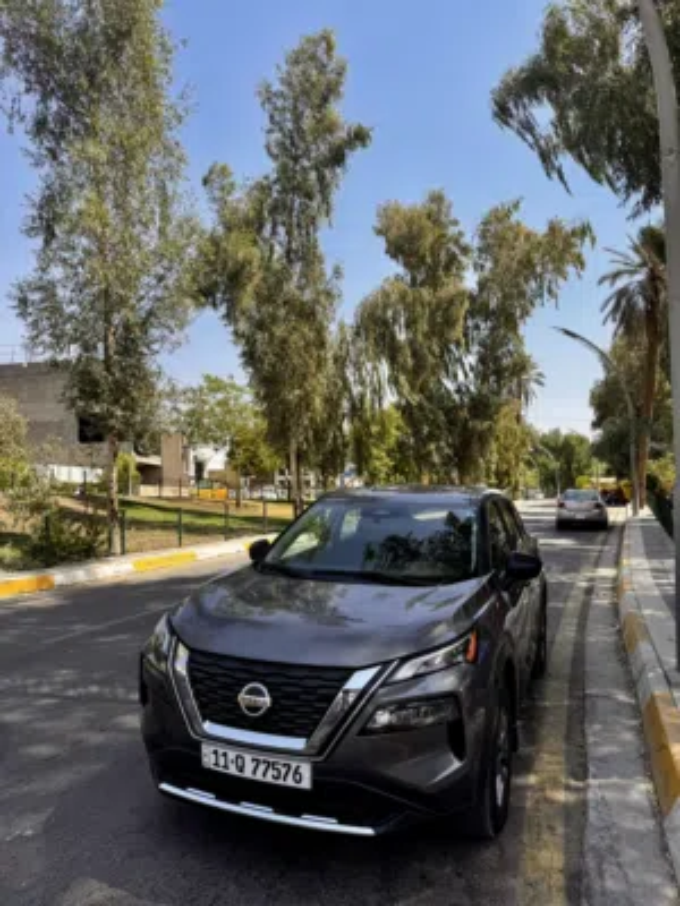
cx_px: 340
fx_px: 629
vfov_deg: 71.6
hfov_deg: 56.8
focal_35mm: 24
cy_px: 453
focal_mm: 6.76
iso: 80
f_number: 1.78
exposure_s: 1/2833
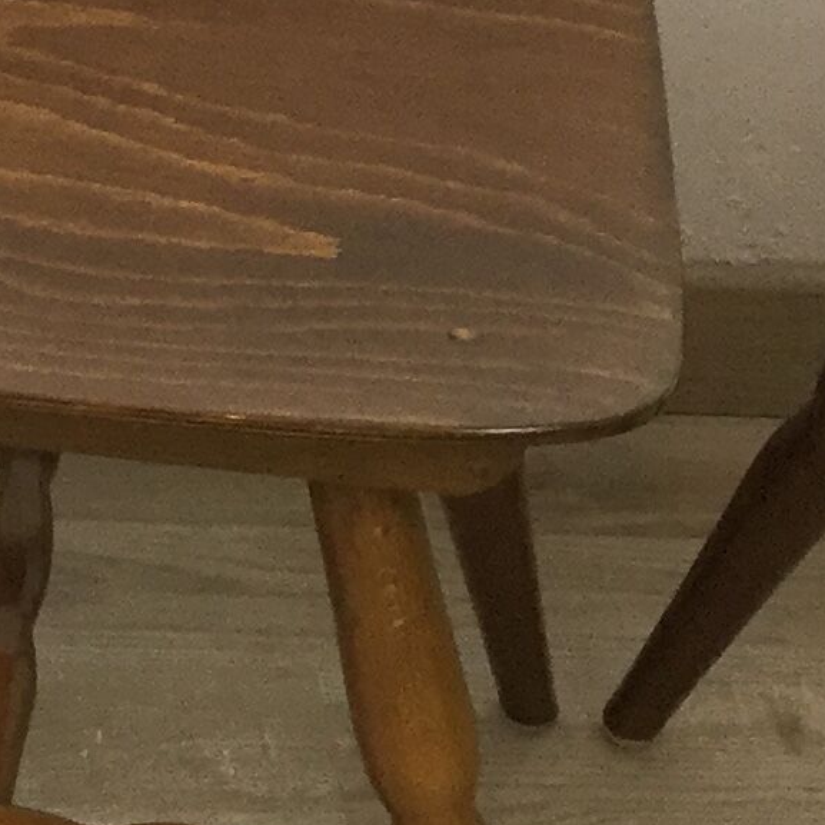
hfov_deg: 10.7
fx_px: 4179
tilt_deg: -35.3
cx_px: -555
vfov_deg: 11.1
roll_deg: -3.2
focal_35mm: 155
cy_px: -177
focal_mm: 3.3
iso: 100
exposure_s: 1/33
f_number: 2.4
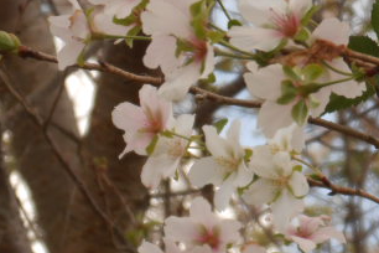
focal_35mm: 339
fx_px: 3569
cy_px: 135
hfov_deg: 6.1
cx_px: 253
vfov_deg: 4.1
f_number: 6.5
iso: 80
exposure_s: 1/200
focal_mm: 27.6
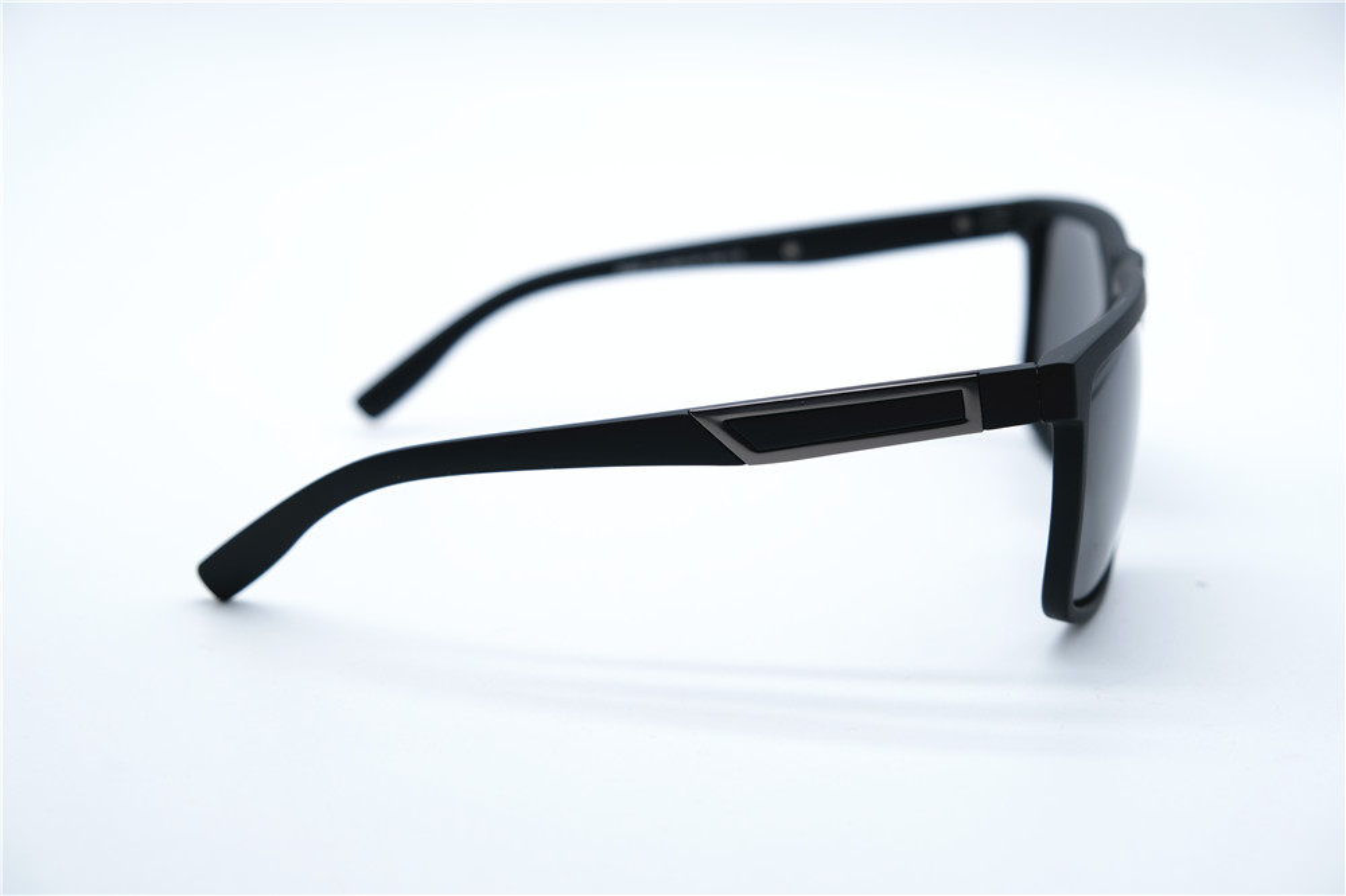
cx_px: 673
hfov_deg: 33.9
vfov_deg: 23.0
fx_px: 2205
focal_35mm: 59
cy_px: 448
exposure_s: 1/240
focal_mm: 39
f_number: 4.5
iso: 160
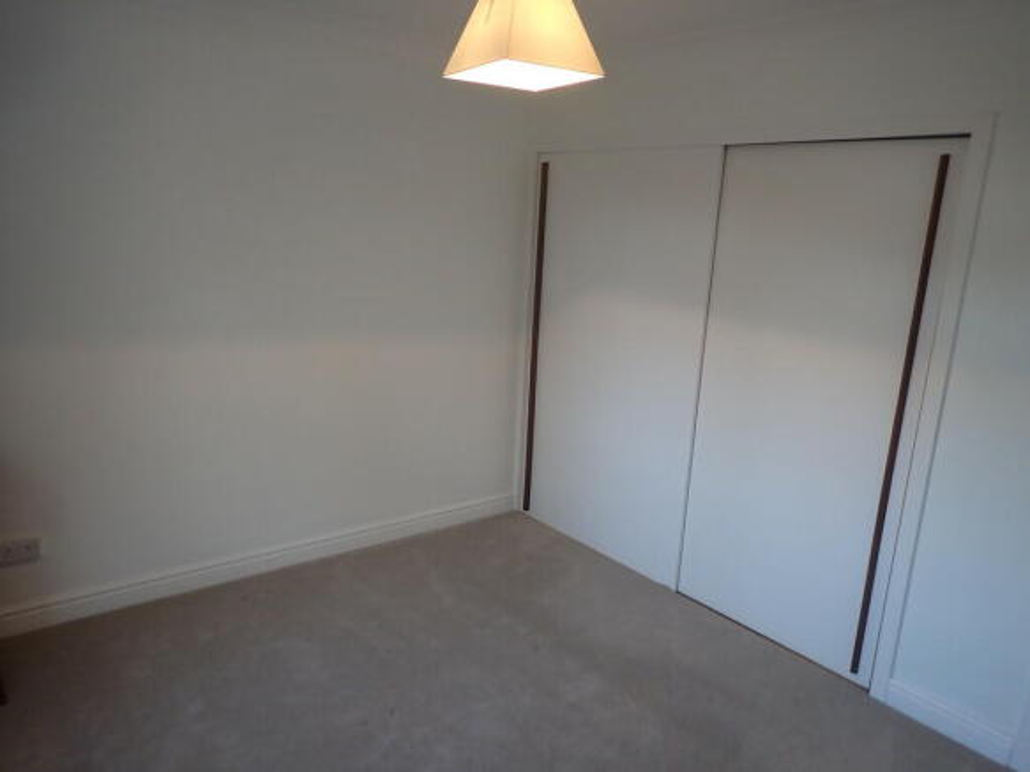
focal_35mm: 25
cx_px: 515
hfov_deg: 69.4
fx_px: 744
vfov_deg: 54.9
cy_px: 386
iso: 200
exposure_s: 1/125
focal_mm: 4.5
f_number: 2
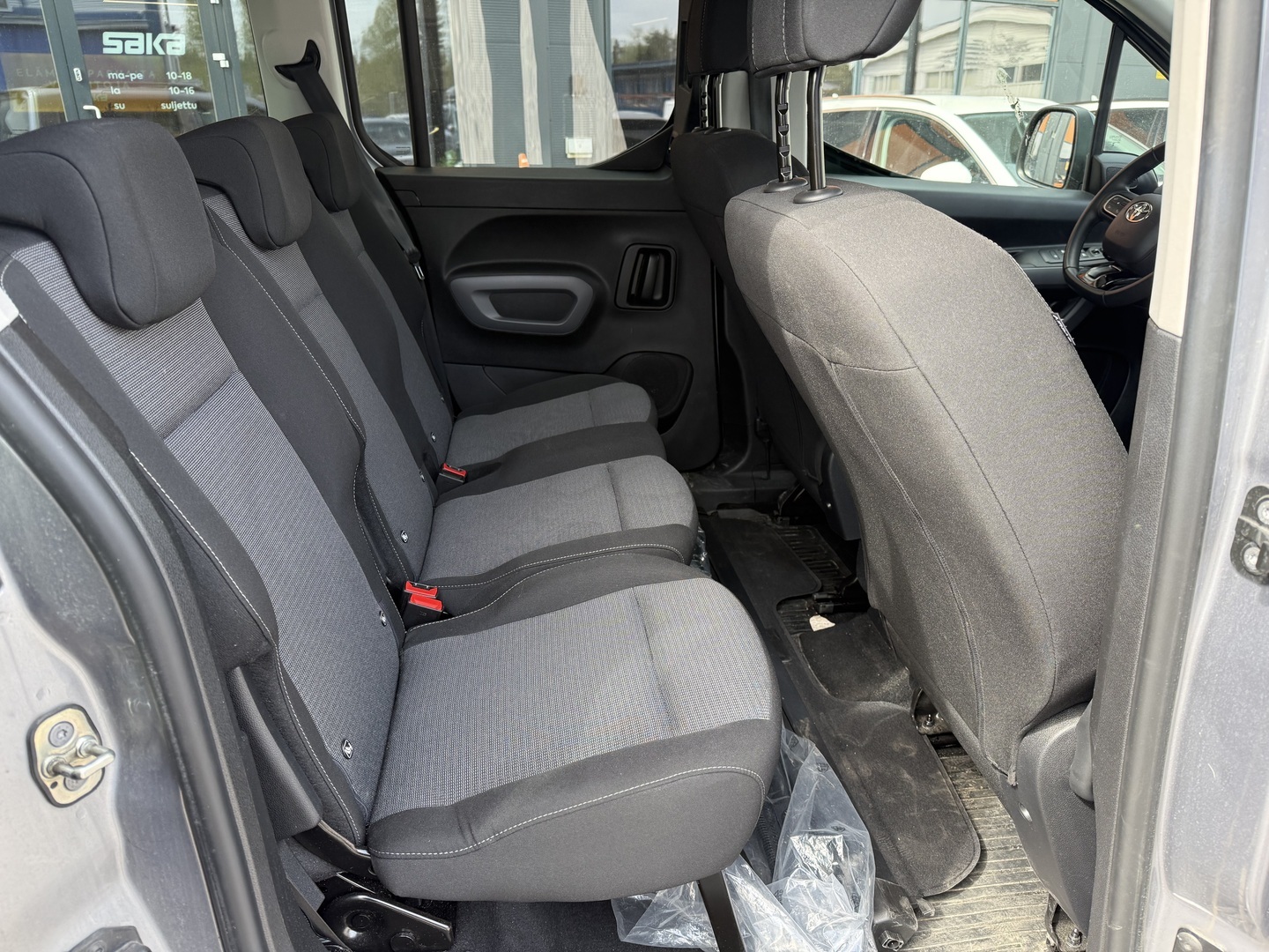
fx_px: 880
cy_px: 476
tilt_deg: -21.8
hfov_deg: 71.6
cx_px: 634
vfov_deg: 56.8
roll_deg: +0.7
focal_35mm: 24
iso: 100
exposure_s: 1/243
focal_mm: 6.76
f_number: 1.78
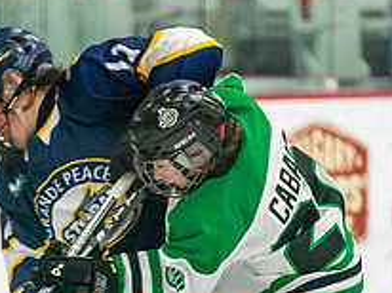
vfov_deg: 3.1
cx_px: 129
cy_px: 343
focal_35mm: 475
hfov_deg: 4.2
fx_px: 5373
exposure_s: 1/1600
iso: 4000
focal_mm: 162
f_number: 2.8
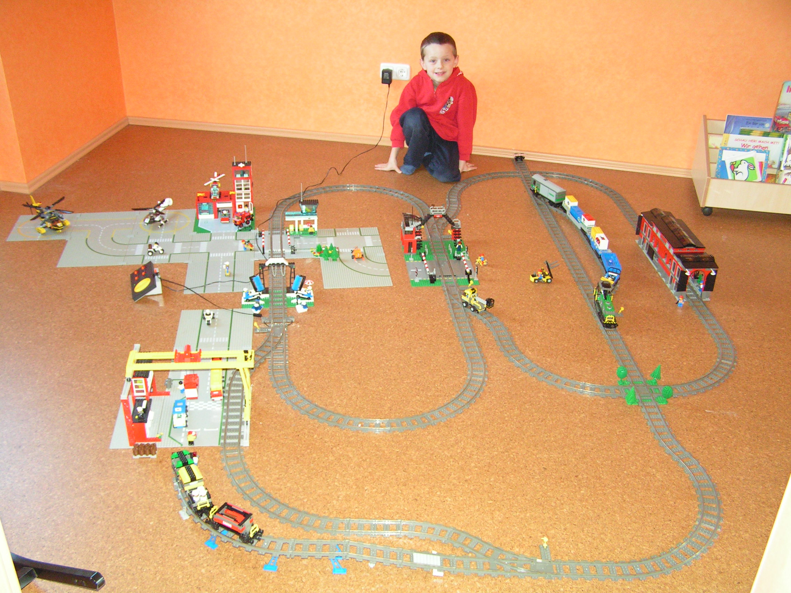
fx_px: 868
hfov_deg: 49.0
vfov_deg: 37.7
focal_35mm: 38
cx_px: 396
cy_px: 296
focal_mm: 6.3
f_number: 2.8
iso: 200
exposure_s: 1/40
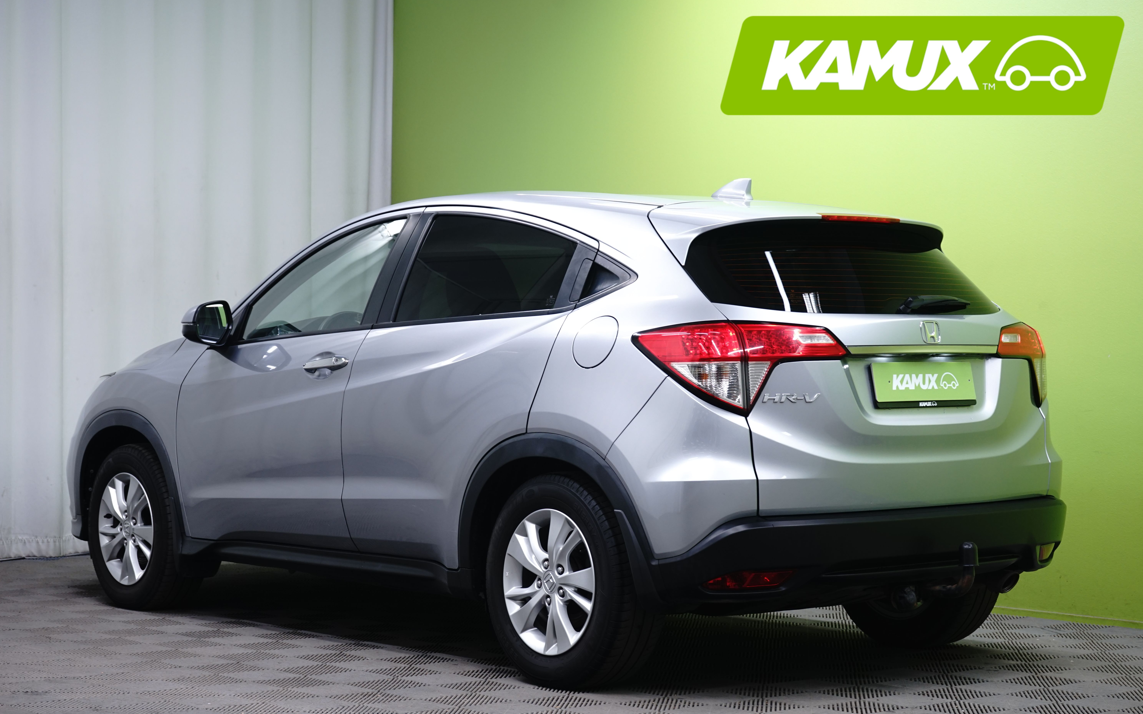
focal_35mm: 71
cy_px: 364
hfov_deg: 29.0
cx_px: 577
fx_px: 2212
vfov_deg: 18.3
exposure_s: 1/6
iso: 500
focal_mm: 69
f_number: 8
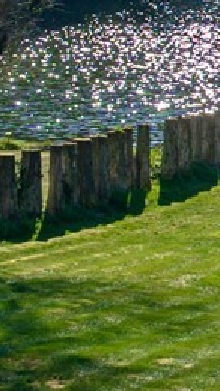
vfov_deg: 13.1
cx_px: 1078
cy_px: 103
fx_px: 1703
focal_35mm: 164
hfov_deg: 5.6
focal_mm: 24
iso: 100
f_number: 6.7
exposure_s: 1/500
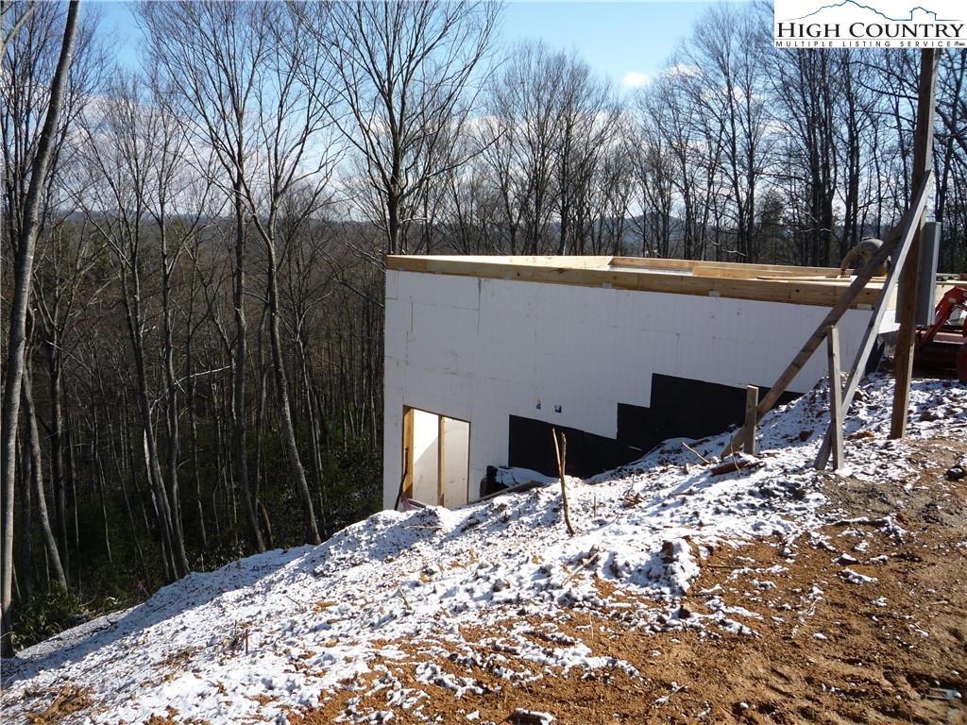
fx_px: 838
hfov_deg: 60.0
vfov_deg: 46.8
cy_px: 362
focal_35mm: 30
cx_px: 484
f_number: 4.5
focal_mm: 5.2
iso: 100
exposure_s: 1/400
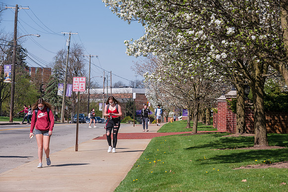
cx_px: 144
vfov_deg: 11.2
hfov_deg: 16.8
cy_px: 96
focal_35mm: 122
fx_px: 976
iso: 160
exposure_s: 1/400
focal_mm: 122
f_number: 9
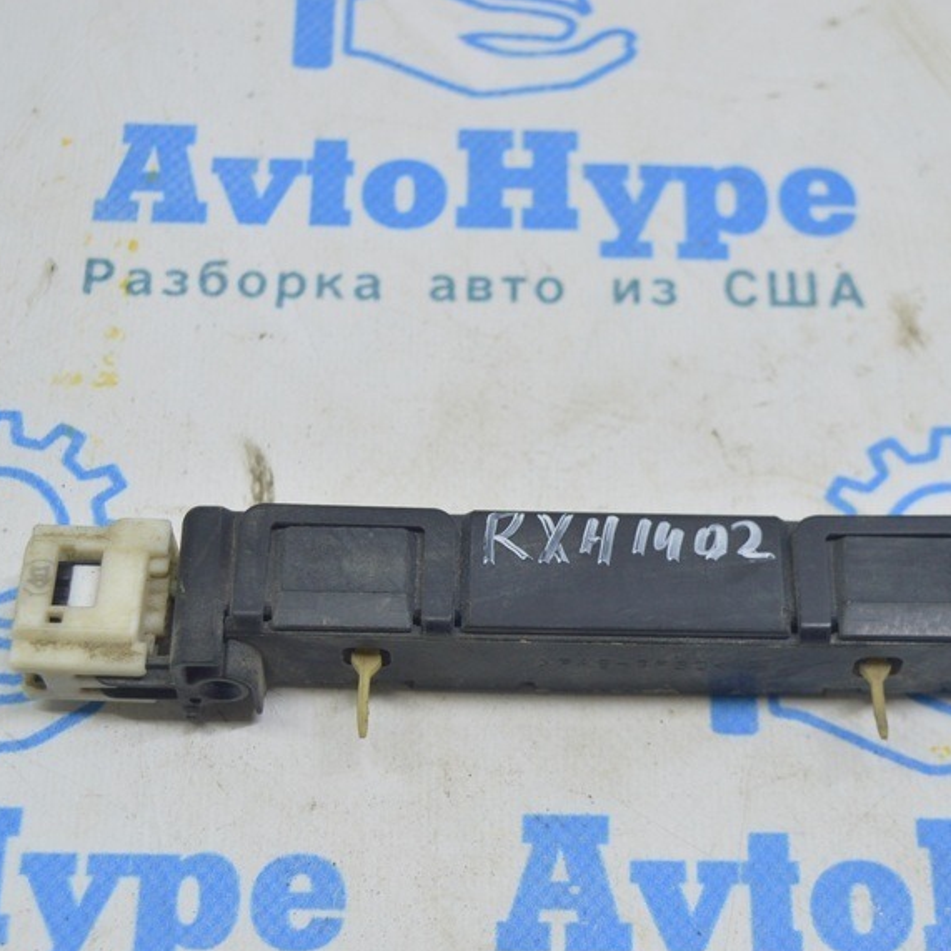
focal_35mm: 71
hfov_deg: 24.4
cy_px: 564
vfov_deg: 24.4
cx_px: 511
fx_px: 2199
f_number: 4.2
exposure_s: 1/40
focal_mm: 31
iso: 400
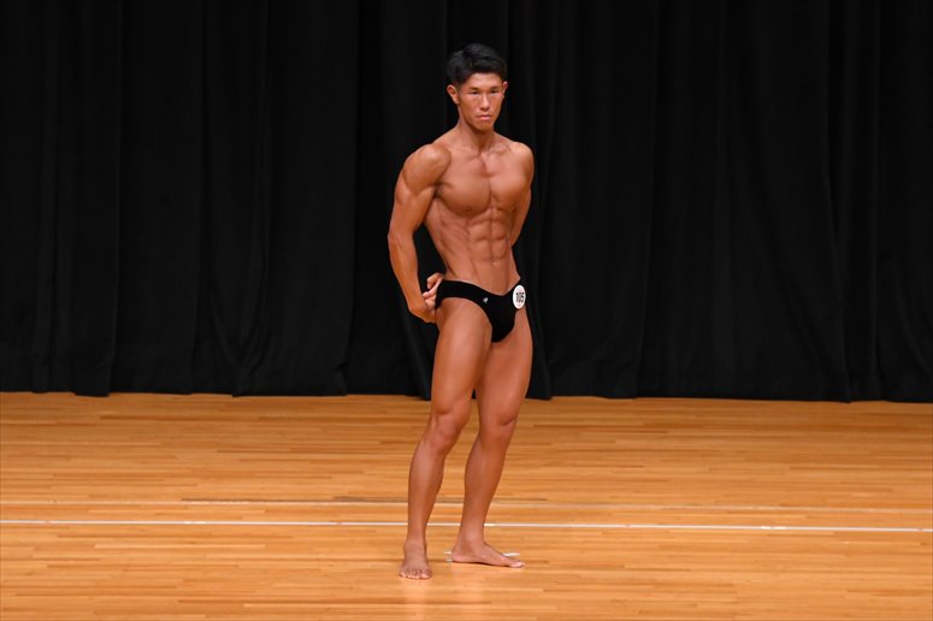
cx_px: 466
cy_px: 310
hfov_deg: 7.6
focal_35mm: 270
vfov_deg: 5.1
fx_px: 6994
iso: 3200
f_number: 5.6
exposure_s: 1/400
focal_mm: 180
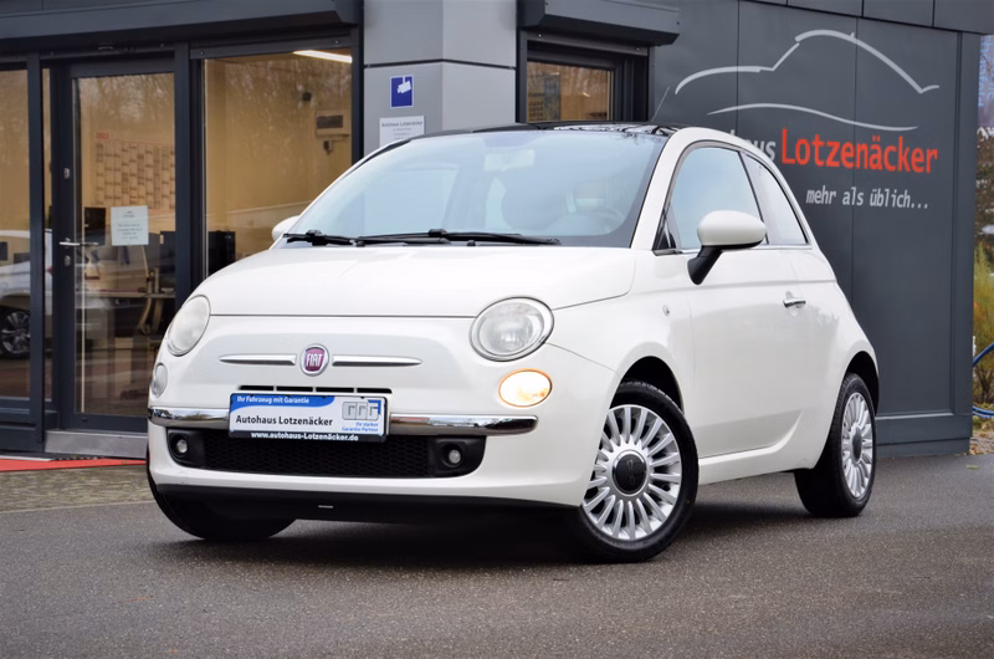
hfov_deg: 26.0
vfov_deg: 17.4
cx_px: 497
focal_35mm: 78
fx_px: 2149
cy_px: 330
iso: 400
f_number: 9
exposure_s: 1/25
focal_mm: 52
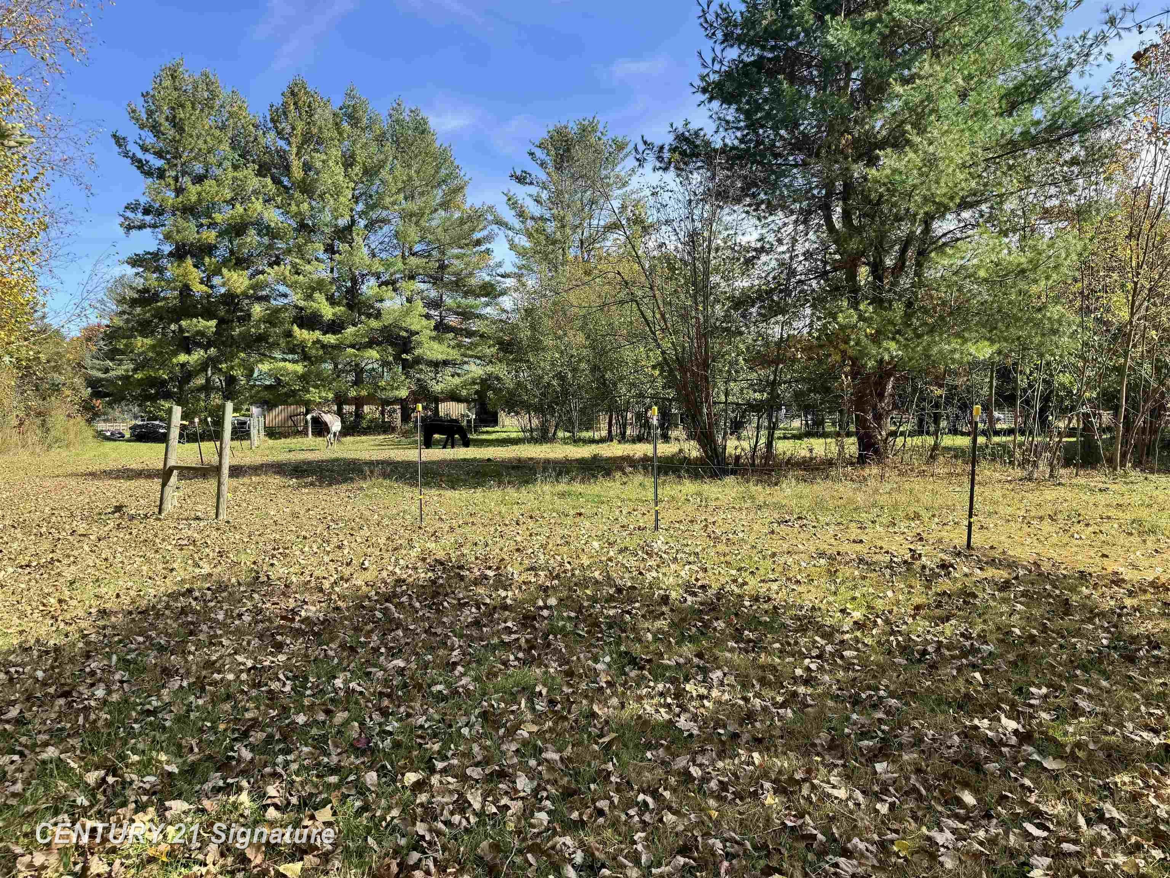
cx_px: 585
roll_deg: +0.8
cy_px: 439
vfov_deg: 56.8
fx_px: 811
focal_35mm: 24
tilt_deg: -2.7
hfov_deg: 71.6
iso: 80
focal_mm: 6.76
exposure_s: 1/1637
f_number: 1.78
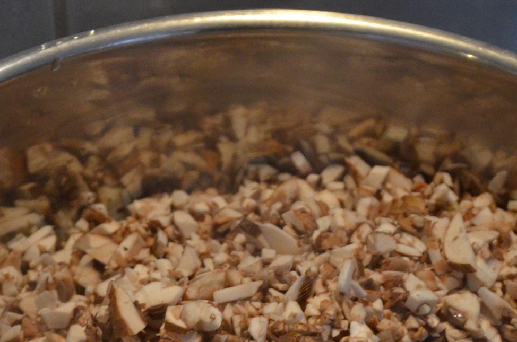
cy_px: 438
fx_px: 1920
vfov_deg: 10.0
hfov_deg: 15.3
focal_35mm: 134
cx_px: 238
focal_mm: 34
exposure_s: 1/40
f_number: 4.2
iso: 1800
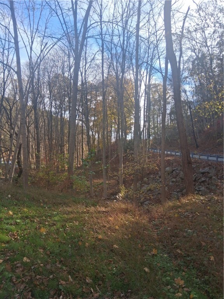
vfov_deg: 67.3
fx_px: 224
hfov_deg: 53.1
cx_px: 112
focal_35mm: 26
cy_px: 150
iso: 25
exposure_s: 1/293
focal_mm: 3.98
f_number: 1.8
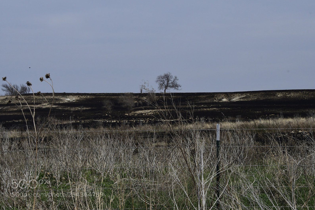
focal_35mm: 88
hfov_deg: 23.1
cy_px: 104
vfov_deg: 15.5
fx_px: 770
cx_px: 158
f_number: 13
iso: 800
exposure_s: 1/2000
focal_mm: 58
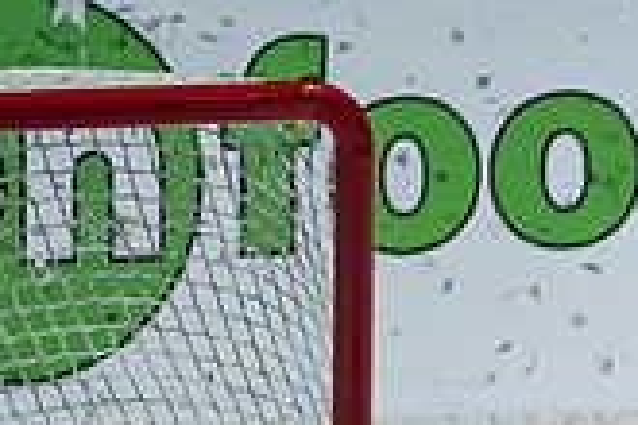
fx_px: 50327
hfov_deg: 0.7
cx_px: 1125
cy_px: 703
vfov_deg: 0.5
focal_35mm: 2840
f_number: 4
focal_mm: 600
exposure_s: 1/1000
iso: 1600
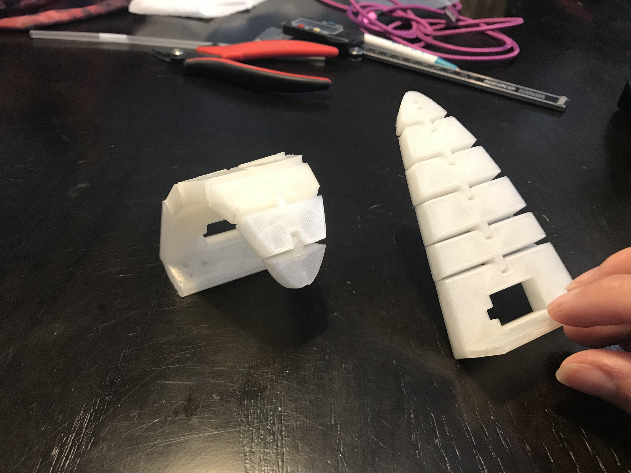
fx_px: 510
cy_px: 236
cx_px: 316
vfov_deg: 49.7
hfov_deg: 63.4
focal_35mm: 28
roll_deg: -3.5
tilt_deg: -38.4
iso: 50
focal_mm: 3.99
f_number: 1.8
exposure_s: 1/15
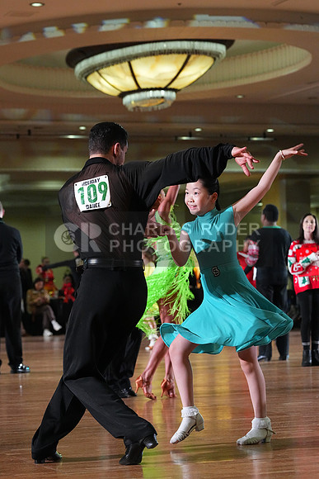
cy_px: 240
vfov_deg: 17.6
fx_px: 1541
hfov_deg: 11.8
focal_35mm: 116
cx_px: 160
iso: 8000
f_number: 5.6
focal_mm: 116
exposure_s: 1/400
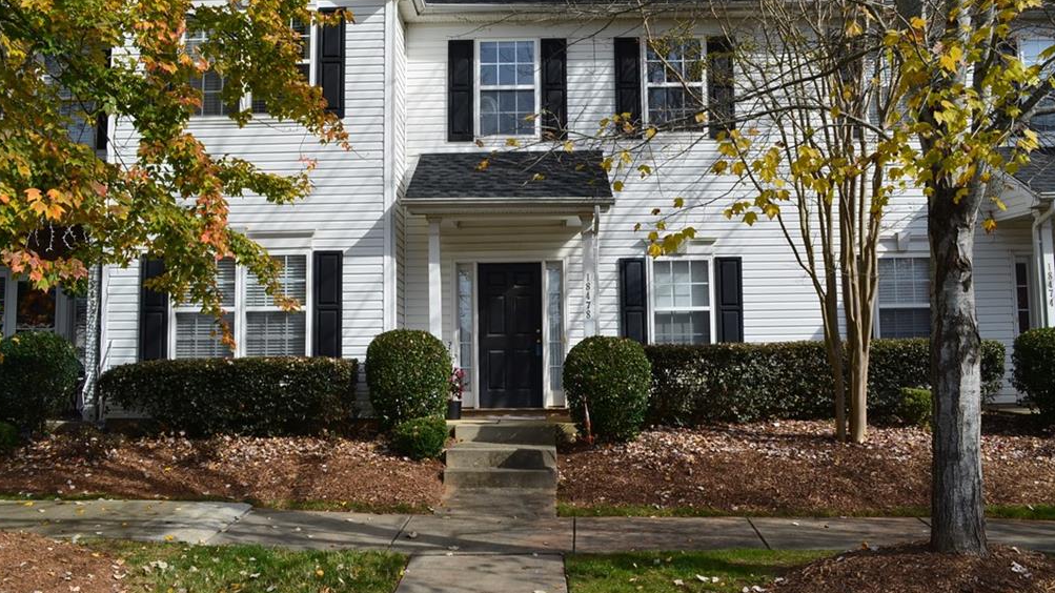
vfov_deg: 36.7
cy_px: 283
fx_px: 895
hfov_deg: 61.0
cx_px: 526
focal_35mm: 32
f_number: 11
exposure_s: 1/125
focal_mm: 20
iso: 110
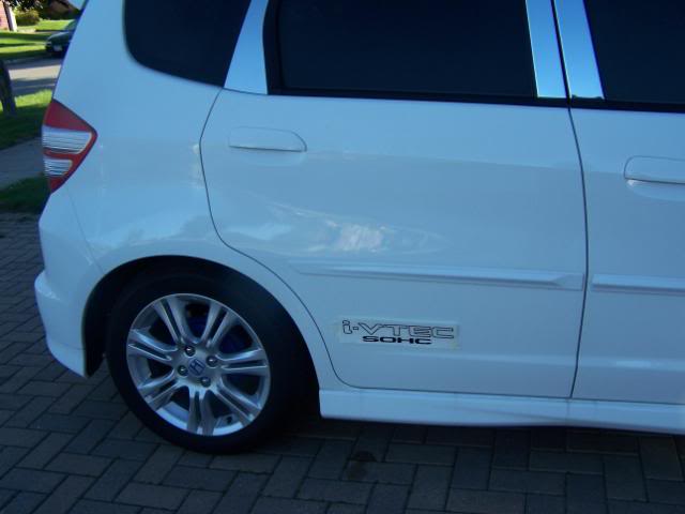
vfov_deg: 37.7
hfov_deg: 49.0
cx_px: 342
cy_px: 257
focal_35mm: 38
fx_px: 752
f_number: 2.8
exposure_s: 1/320
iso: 80
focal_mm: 6.3
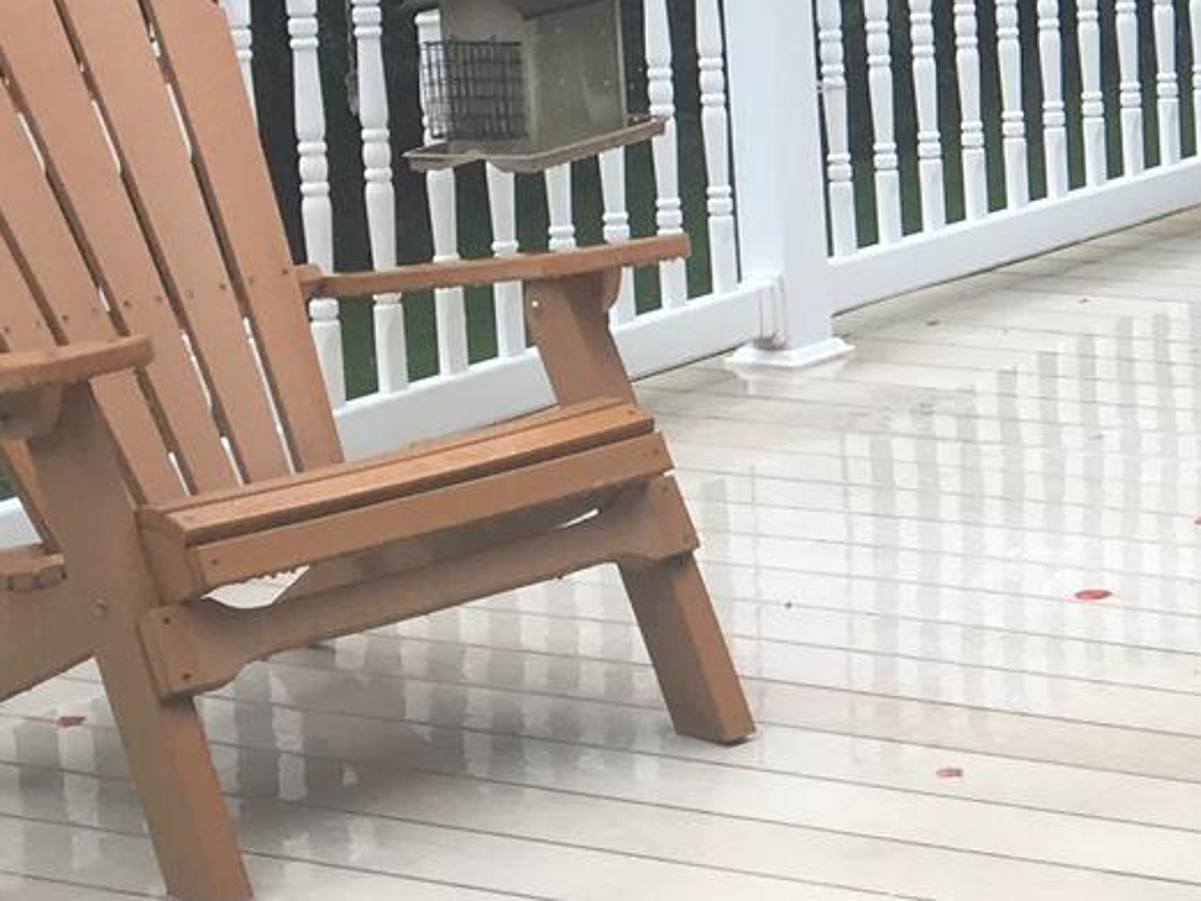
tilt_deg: -7.9
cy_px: -2
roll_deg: +2.5
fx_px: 3956
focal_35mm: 114
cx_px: 1840
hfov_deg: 15.8
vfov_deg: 12.8
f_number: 2.2
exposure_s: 1/311
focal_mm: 4.15
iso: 25
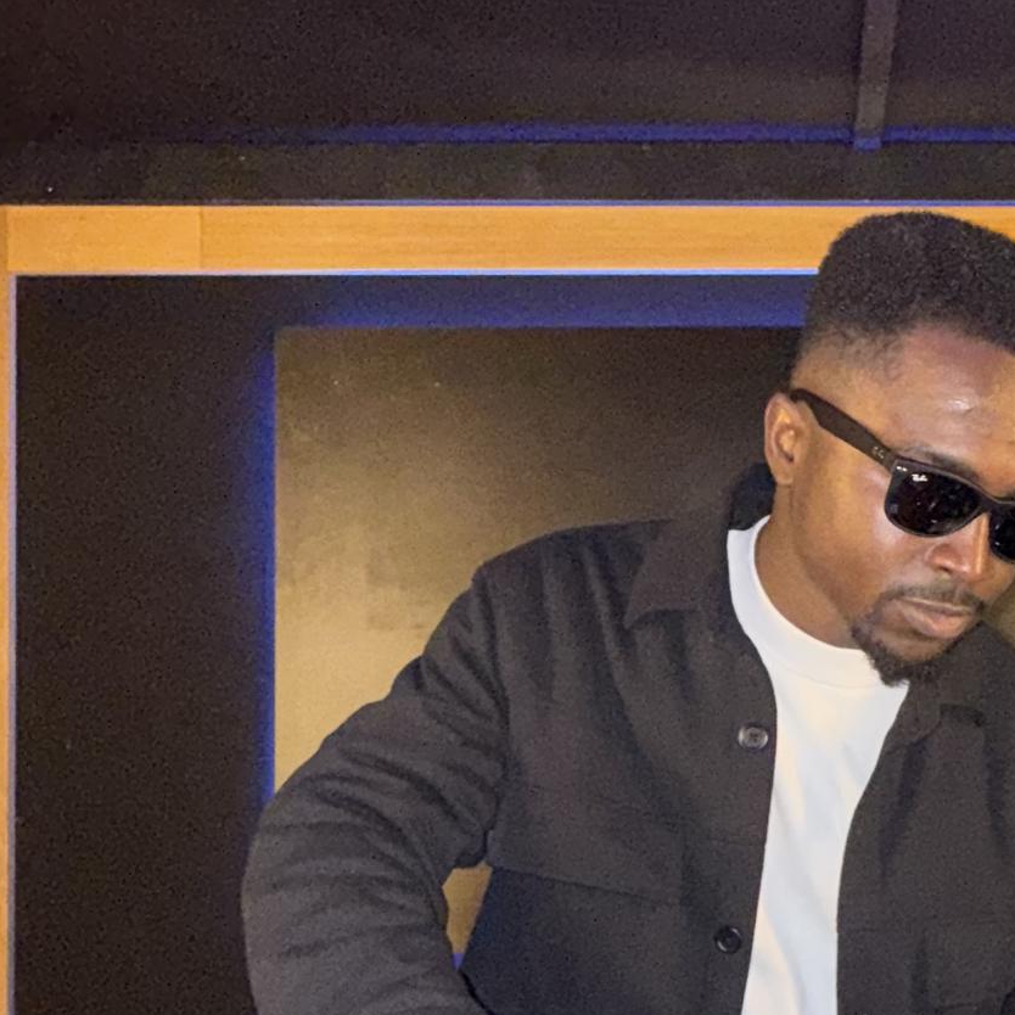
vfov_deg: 42.7
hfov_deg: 42.0
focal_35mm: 38
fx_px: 1261
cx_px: 807
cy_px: 739
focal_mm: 2.22
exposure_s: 1/43
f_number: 2.2
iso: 400
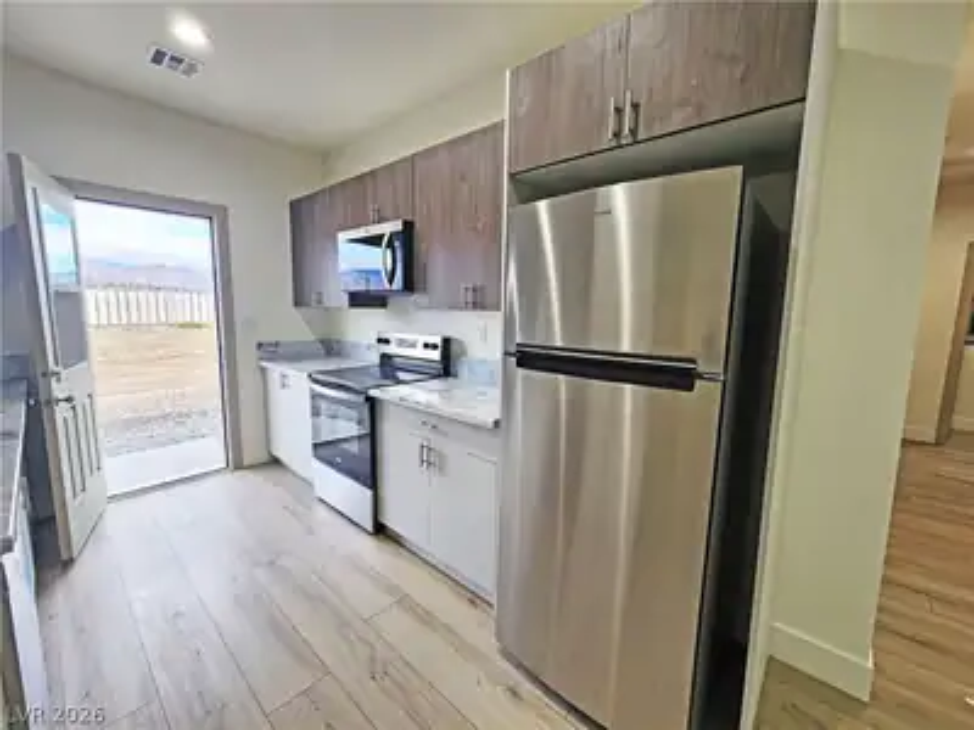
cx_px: 487
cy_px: 365
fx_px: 366
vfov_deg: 89.9
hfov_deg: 106.2
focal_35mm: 13
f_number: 2.2
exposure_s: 1/60
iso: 50
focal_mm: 2.2
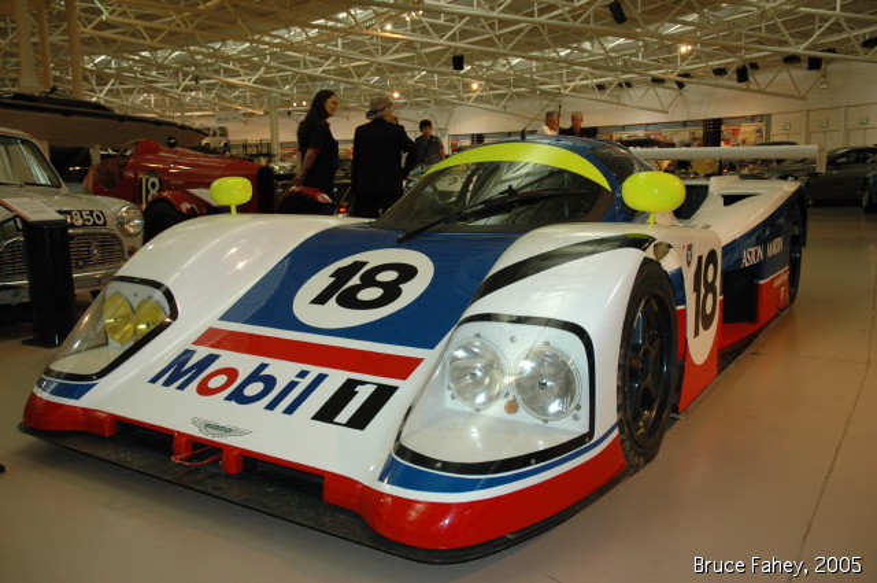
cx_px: 438
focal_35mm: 33
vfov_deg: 39.9
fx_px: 803
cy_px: 292
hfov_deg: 57.3
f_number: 4
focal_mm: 22
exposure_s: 1/60
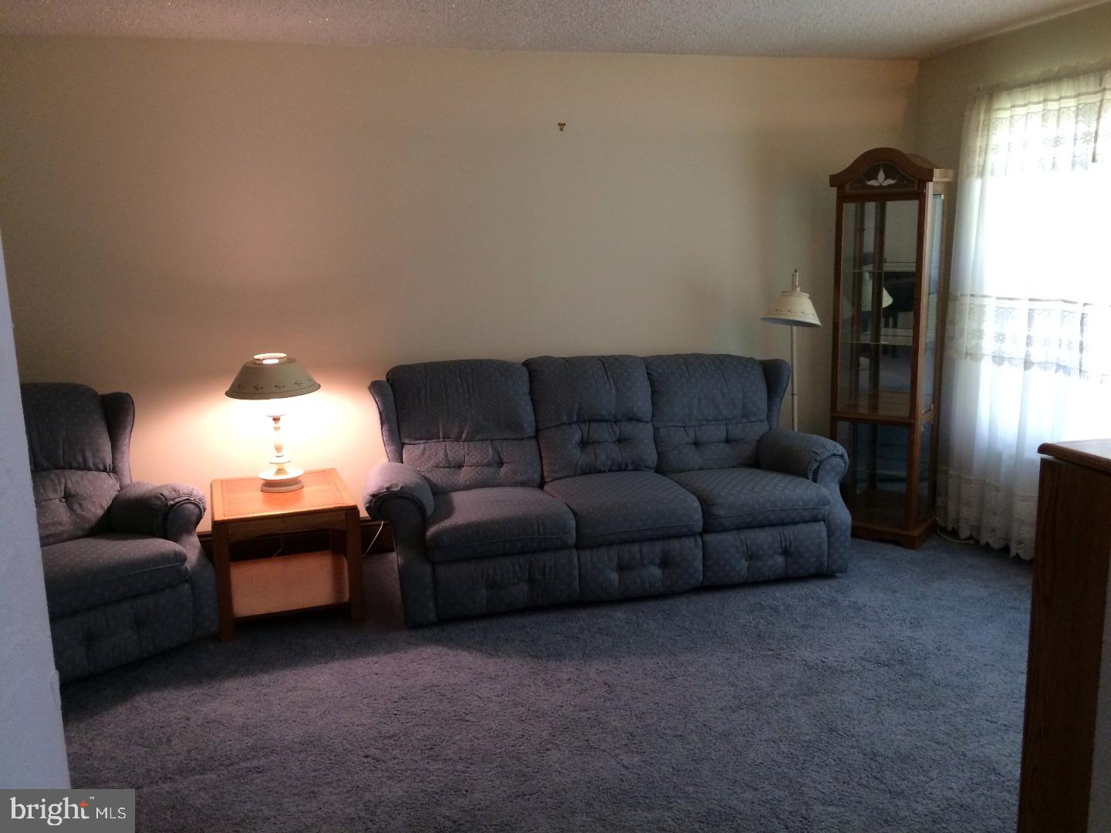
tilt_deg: -11.0
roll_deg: +2.2
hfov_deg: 61.7
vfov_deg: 48.2
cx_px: 556
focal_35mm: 29
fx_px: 931
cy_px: 416
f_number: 2.2
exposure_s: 1/30
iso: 160
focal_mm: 4.15
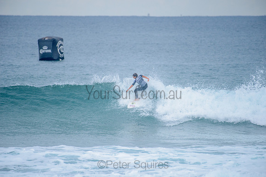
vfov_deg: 2.7
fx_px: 3784
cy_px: 88
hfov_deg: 4.0
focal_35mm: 512
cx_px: 133
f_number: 5.6
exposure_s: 1/2000
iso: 640
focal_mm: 500
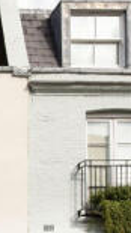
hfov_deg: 15.1
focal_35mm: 58
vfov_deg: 35.0
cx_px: -157
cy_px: 184
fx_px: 359
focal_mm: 18
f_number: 8
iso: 400
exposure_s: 1/1000
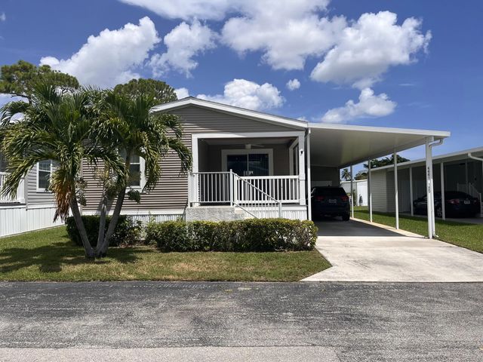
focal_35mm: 26
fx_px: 363
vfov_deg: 53.1
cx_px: 242
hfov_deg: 67.3
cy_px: 181
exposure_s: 1/6173
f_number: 1.6
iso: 50
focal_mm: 5.1
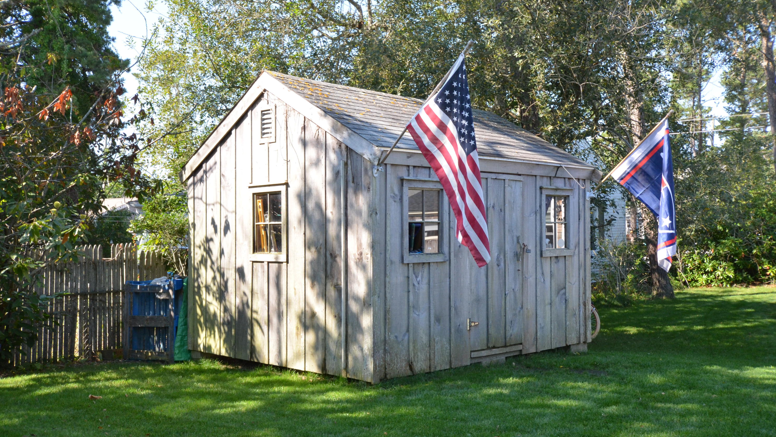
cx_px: 392
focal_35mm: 38
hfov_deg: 52.8
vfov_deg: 31.2
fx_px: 782
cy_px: 224
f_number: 8
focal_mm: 24
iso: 640
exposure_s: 1/200
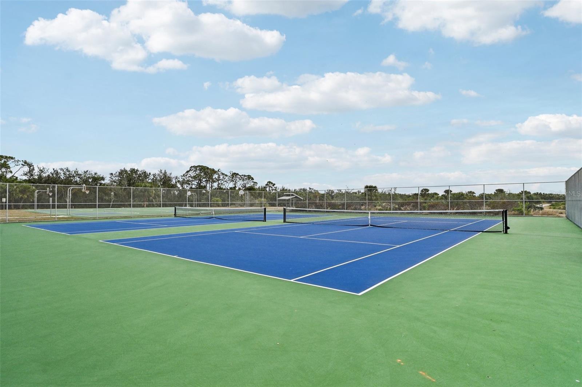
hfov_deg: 88.5
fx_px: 299
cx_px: 291
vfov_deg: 65.8
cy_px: 194
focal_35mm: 18
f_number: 8
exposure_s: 1/1250
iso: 400
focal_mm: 18.5
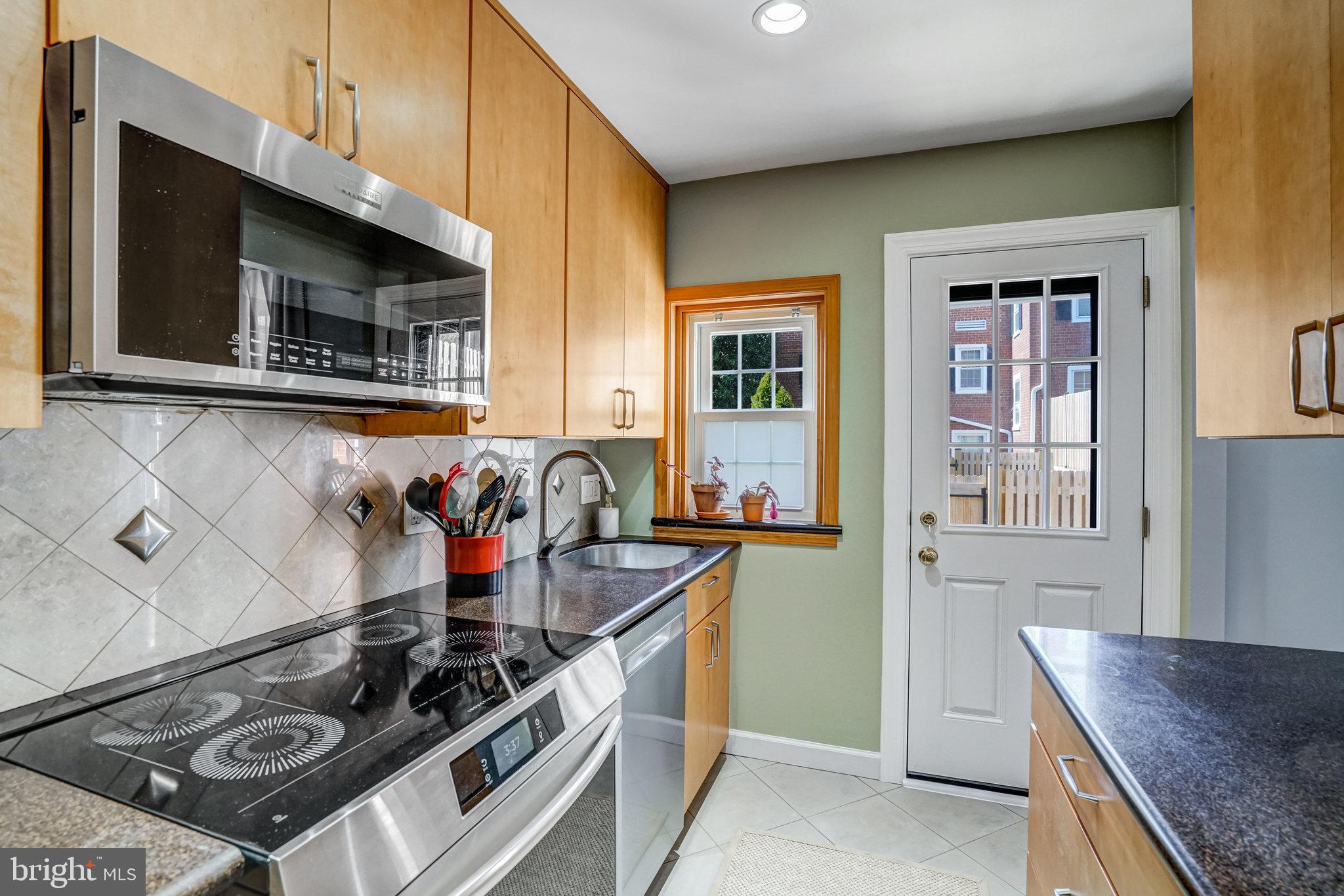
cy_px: 448
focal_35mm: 16
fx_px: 597
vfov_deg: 73.8
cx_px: 672
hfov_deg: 96.7
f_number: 8
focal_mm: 16
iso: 1250
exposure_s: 1/40
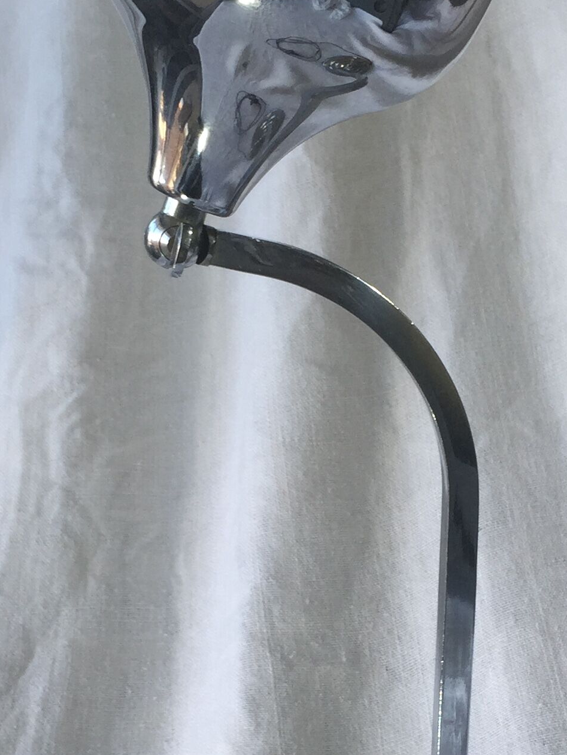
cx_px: 377
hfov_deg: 19.6
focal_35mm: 75
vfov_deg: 25.5
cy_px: 619
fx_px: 1637
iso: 32
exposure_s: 1/120
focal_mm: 4.15
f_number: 2.2
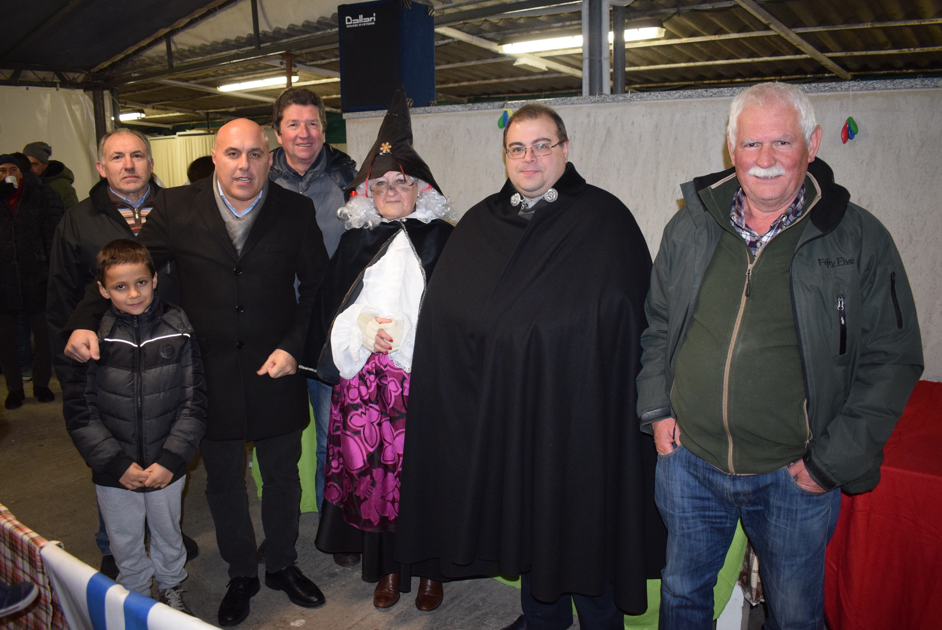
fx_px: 707
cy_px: 315
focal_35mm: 27
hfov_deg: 67.3
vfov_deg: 48.0
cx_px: 471
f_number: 3.5
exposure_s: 1/60
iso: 1600
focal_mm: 18
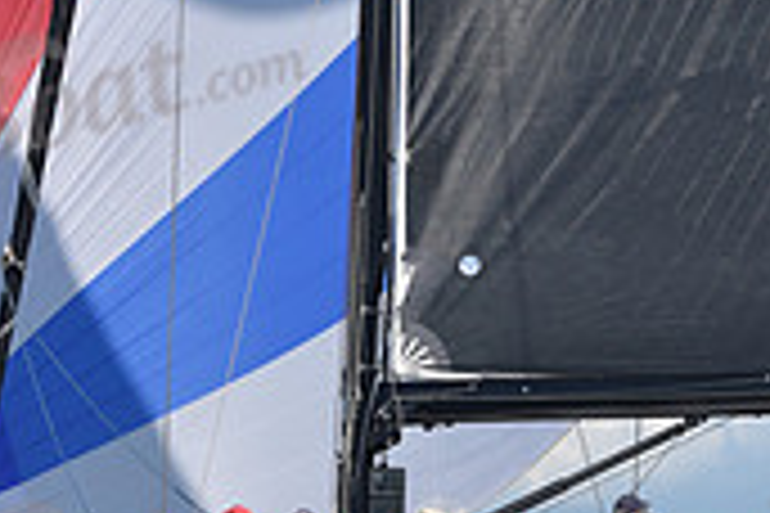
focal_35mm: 238
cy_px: 299
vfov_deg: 5.8
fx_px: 5090
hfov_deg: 8.6
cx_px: 540
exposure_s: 1/1250
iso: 250
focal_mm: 70
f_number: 5.6
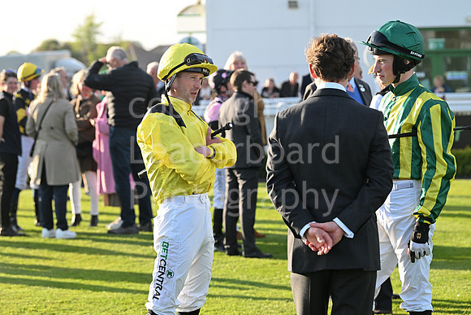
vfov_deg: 10.6
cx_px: 236
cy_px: 158
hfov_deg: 15.8
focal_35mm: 130
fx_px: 1701
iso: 800
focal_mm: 130
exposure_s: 1/1000
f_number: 5.6
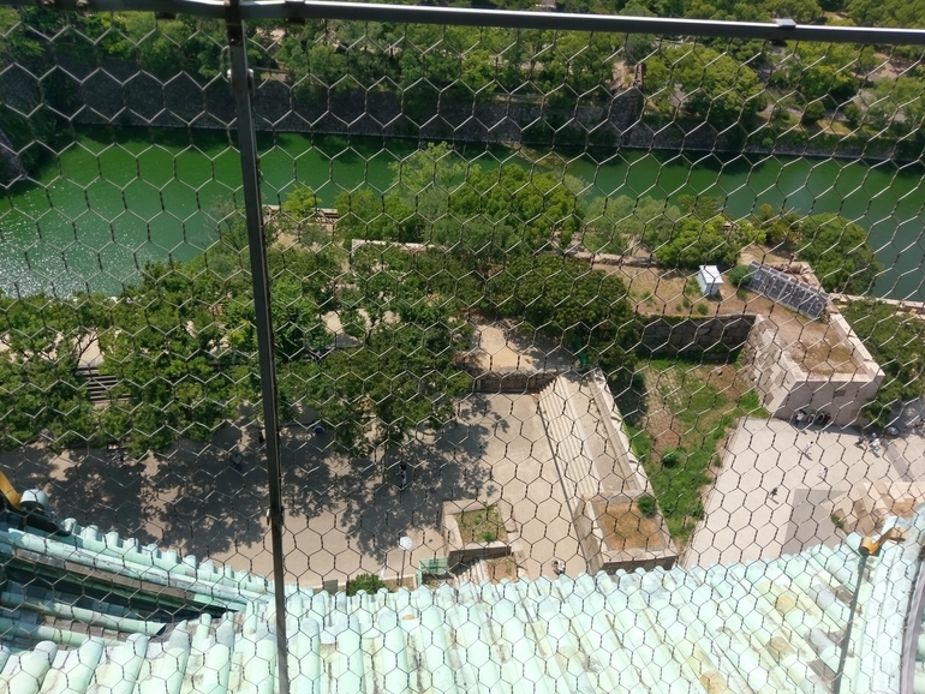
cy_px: 342
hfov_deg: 65.3
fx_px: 722
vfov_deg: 51.4
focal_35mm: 27
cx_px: 455
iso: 100
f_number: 1.8
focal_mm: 4.58
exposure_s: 1/2824
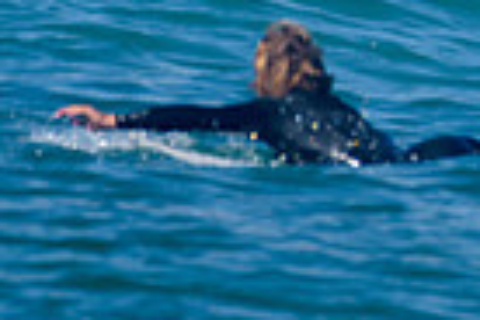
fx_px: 34251
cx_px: 690
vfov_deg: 0.5
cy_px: -432
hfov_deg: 0.8
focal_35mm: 2569
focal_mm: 500
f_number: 5.6
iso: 250
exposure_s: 1/2000
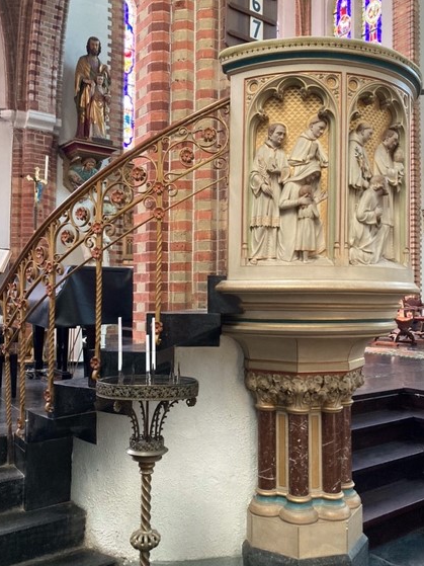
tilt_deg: +3.1
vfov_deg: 58.3
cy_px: 296
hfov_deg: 45.4
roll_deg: -0.6
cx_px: 228
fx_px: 506
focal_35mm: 31
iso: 400
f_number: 1.8
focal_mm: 3.99
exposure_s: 1/40
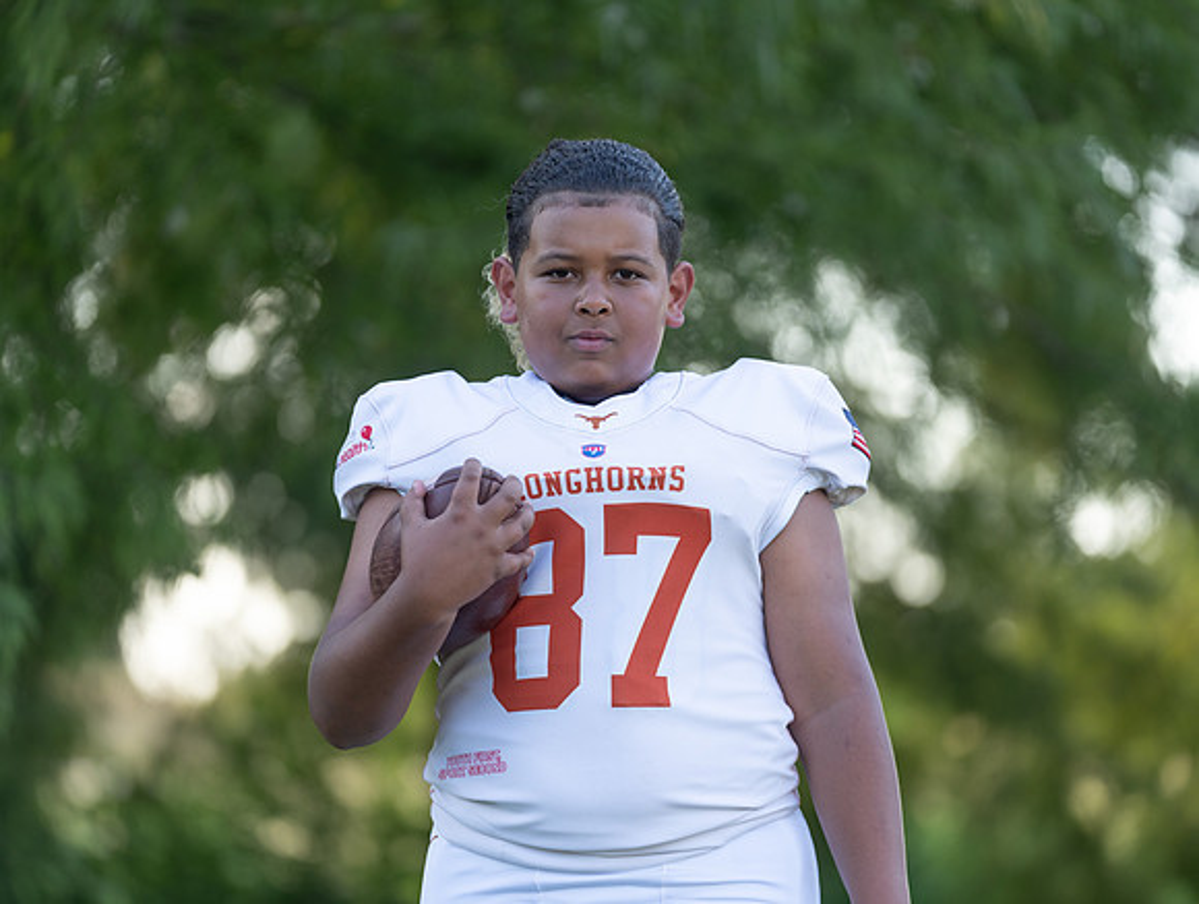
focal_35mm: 178
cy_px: 452
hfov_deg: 11.1
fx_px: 6174
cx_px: 601
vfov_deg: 8.4
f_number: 2.8
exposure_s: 1/400
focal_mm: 164
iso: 160
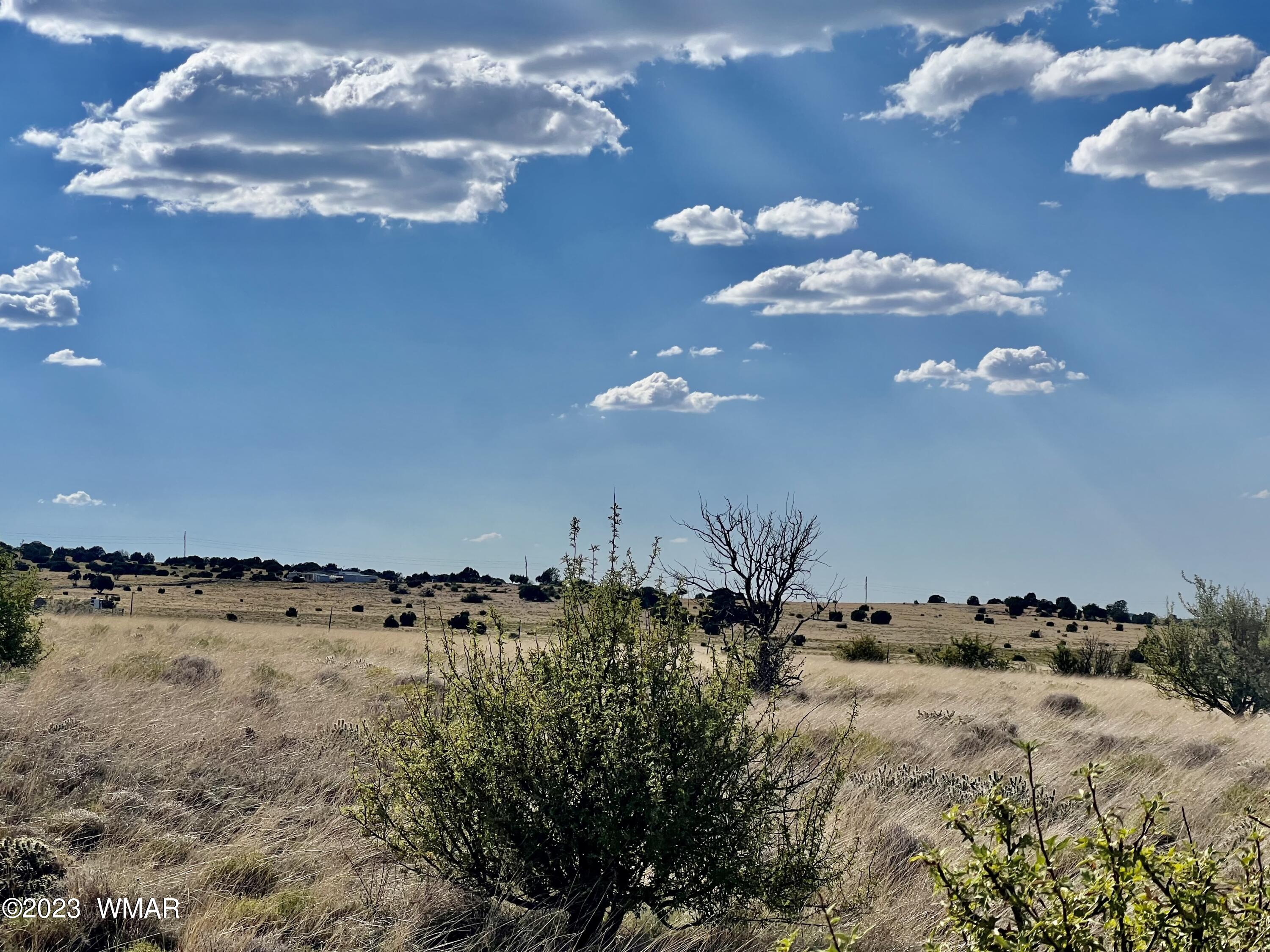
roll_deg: -1.2
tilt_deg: +1.3
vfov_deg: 19.1
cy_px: 476
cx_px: 635
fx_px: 2825
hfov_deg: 25.3
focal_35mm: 77
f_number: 2.8
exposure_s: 1/2732
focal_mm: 9
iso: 32
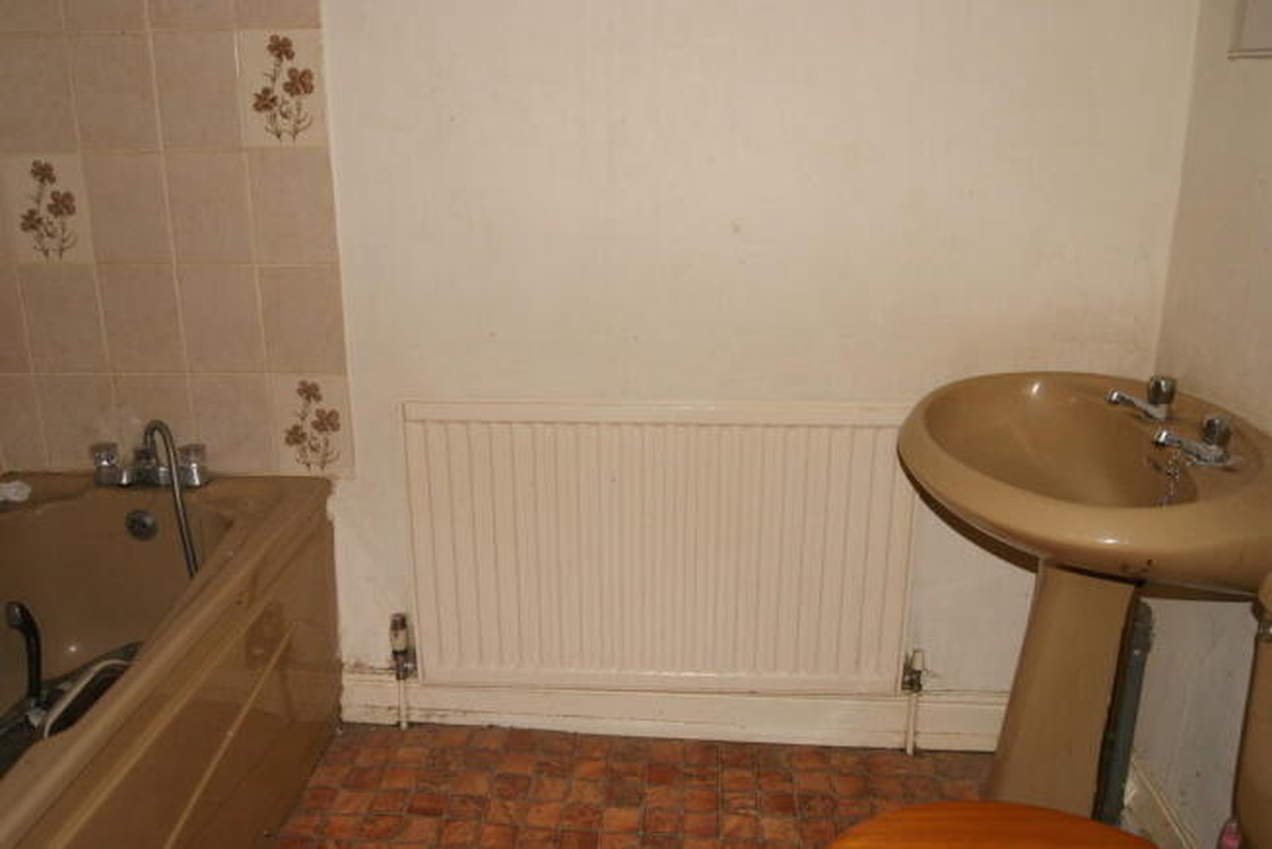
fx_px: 1060
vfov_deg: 43.6
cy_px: 424
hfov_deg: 61.9
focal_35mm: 30
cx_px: 636
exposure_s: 1/60
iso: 400
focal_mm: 20
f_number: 5.6
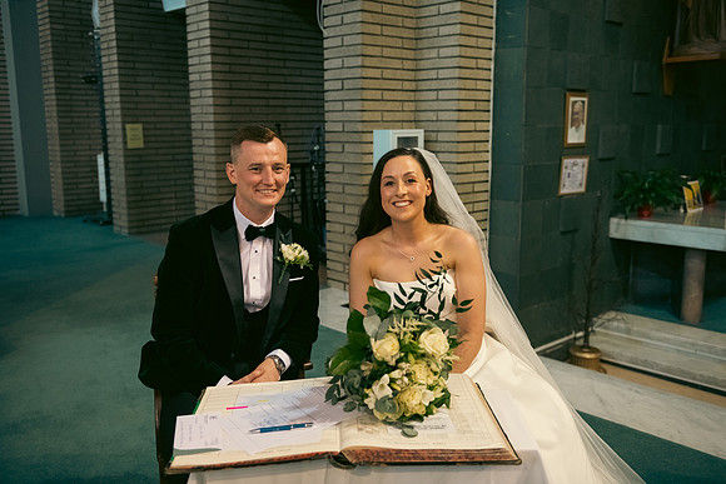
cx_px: 363
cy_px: 242
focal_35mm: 34
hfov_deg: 55.8
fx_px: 686
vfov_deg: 38.9
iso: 1000
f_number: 3.5
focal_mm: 34
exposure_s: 1/160
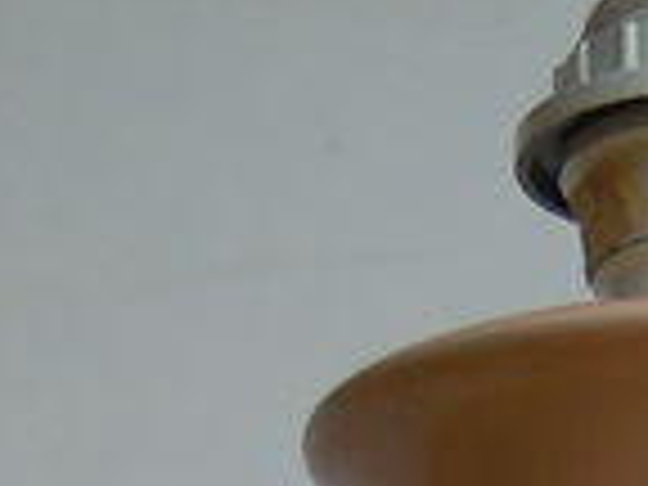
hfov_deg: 9.4
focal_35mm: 208
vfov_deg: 6.4
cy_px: 1562
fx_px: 3894
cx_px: 693
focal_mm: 5.4
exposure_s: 1/100
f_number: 3.5
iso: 100
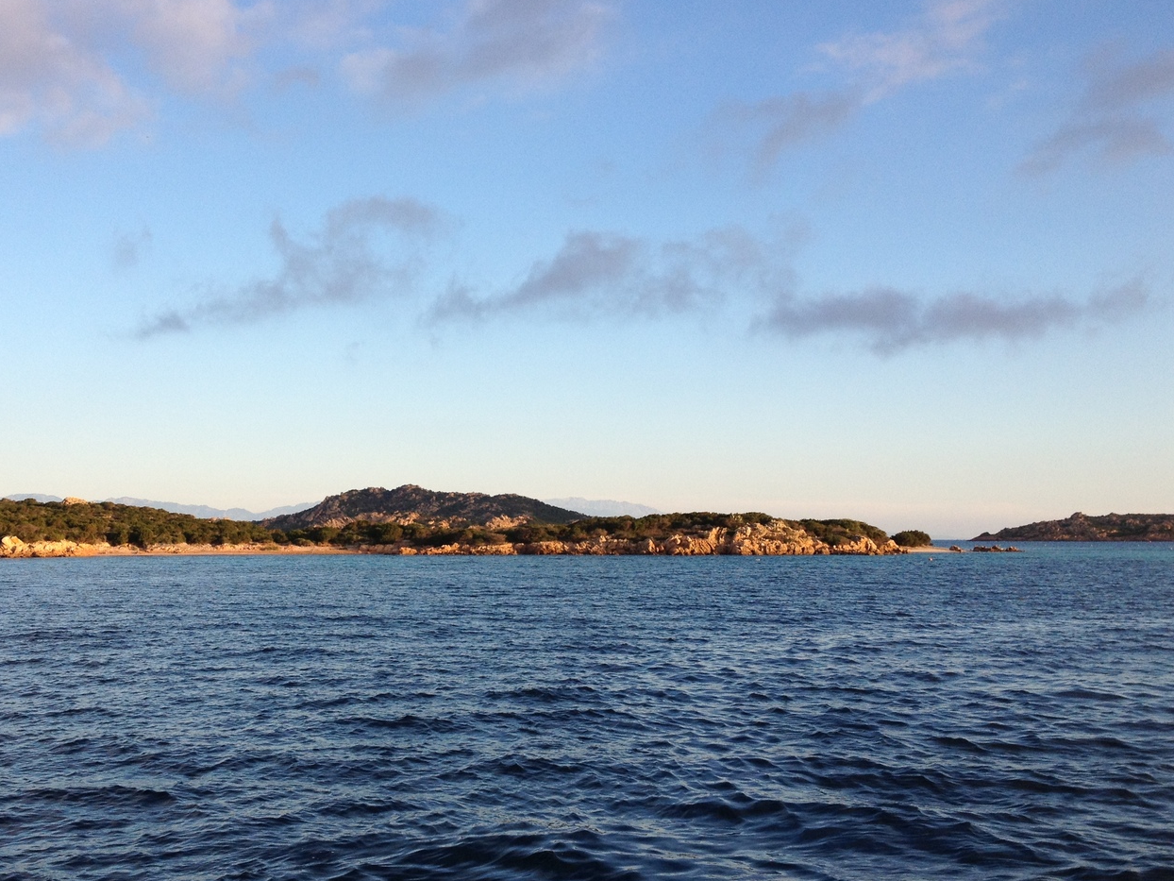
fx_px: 1526
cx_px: 464
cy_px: 469
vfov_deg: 32.2
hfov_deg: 41.9
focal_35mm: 45
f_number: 2.4
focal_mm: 4.28
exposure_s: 1/699
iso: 64
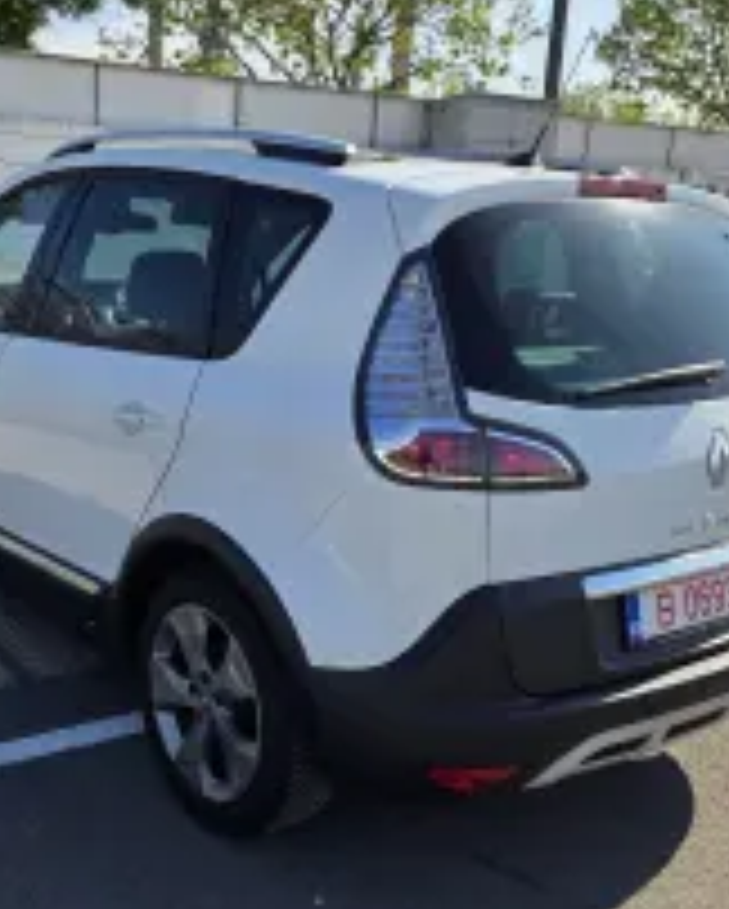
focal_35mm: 40
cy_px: 522
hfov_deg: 36.8
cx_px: 220
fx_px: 1077
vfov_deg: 45.6
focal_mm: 6.3
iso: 80
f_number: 1.7
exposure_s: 1/3531
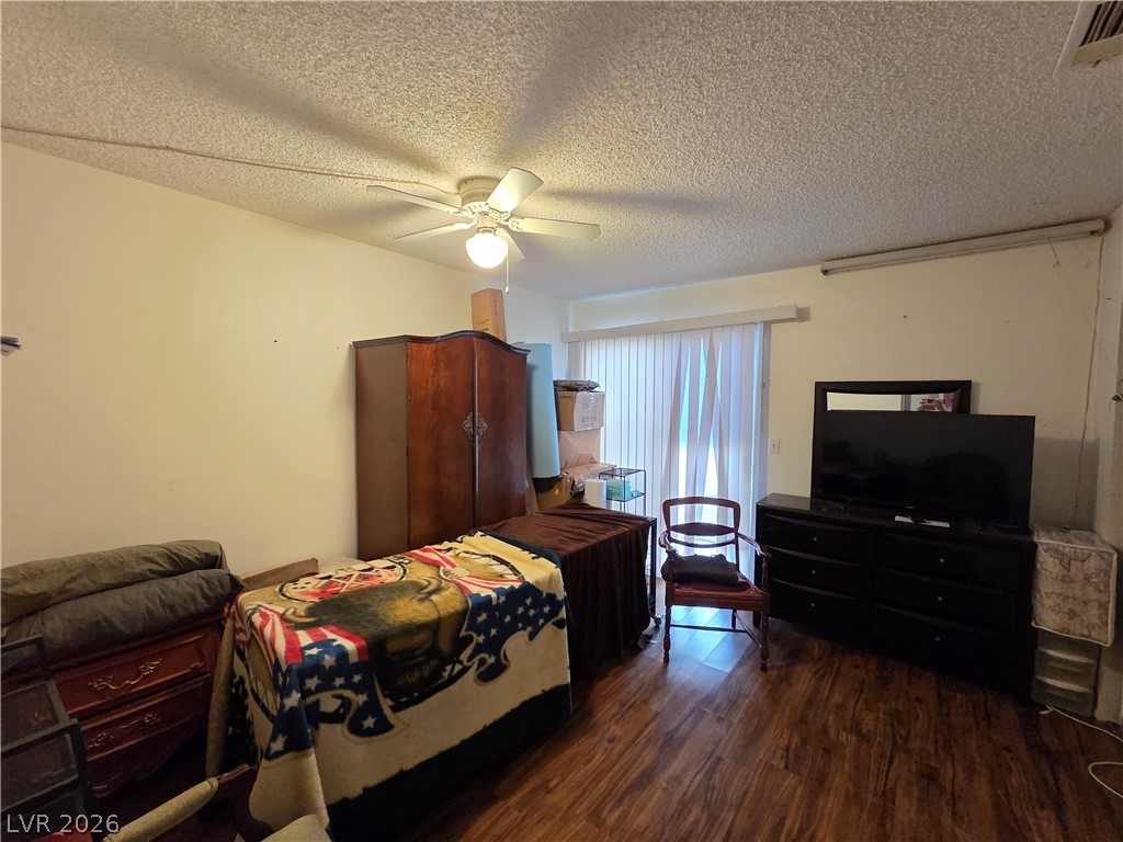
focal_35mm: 13
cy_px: 421
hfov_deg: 106.2
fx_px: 422
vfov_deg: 89.9
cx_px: 562
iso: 1600
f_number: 2.2
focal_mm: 2.2
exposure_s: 1/60
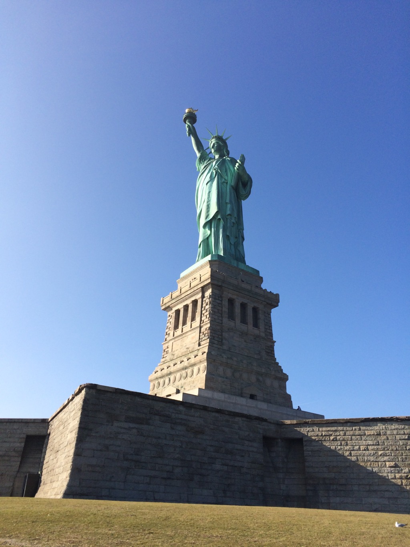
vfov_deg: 61.7
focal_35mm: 29
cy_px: 274
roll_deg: -2.0
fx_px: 458
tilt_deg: +26.7
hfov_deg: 48.2
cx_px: 205
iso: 32
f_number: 2.2
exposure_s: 1/1953
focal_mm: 4.15
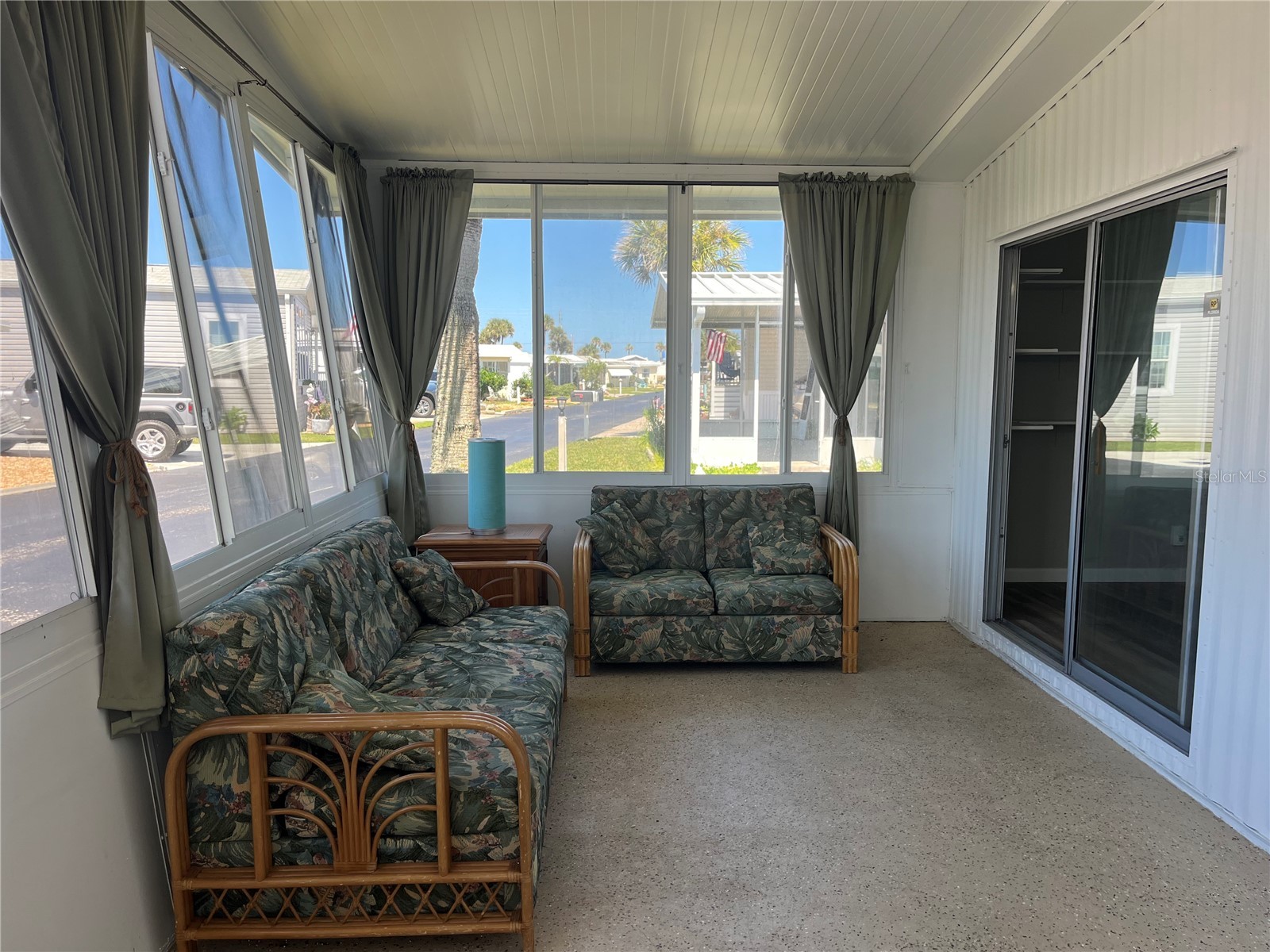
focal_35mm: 26
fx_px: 954
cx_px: 635
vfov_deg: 53.1
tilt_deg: -5.9
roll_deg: -0.4
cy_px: 476
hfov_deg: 67.3
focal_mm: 5.1
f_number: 1.6
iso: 50
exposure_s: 1/430
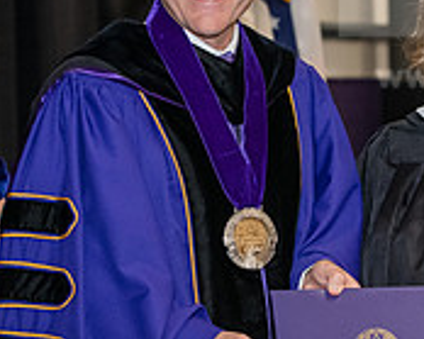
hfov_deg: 8.8
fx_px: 2747
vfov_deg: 7.1
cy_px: 128
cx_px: 266
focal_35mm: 219
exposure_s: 1/200
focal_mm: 70
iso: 2500
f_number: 5
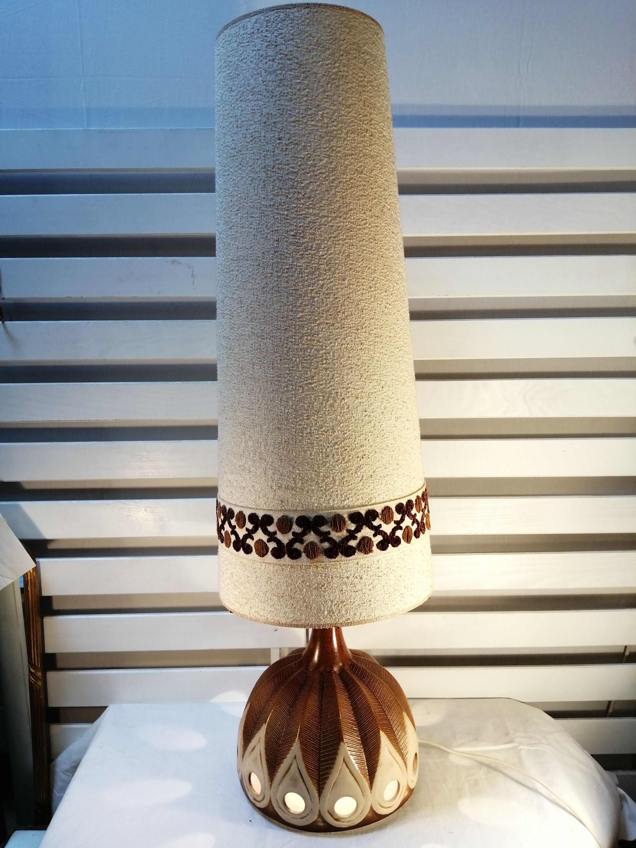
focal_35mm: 26
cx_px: 318
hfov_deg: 53.1
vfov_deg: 67.3
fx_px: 637
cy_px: 424
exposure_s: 1/50
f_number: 1.8
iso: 100
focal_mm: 3.46
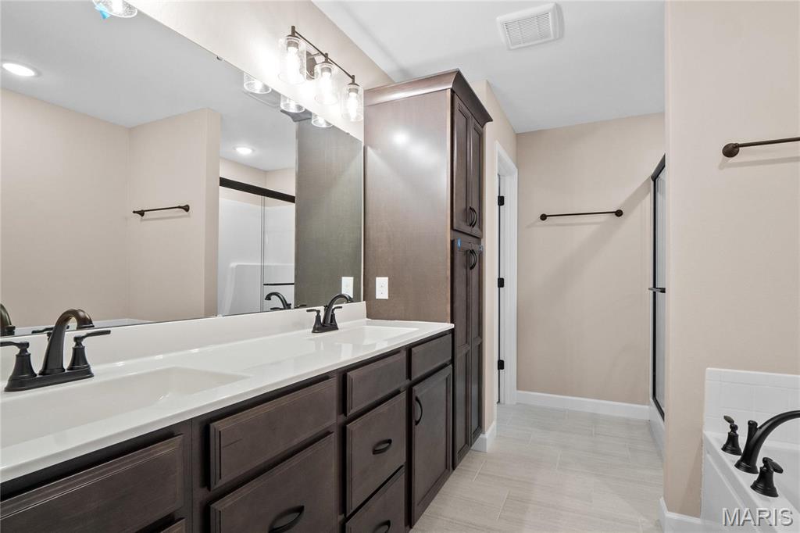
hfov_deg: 90.0
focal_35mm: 18
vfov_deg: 67.3
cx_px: 400
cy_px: 266
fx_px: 400
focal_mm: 9
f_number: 9
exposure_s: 1/4
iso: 400
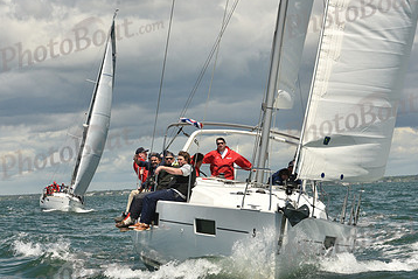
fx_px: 1696
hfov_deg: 14.1
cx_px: 225
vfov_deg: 9.4
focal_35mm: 146
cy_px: 193
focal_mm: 90
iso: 320
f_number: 13
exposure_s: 1/800
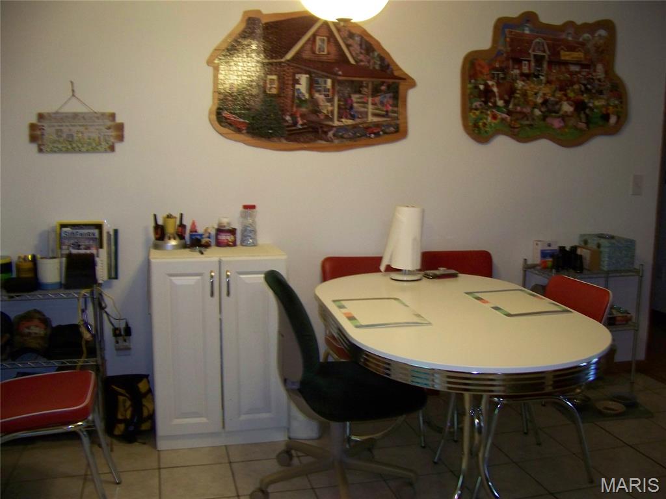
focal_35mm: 36
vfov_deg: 39.7
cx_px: 333
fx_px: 693
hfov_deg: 51.4
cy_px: 250
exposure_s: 1/30
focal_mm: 5.85
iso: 200
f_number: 2.8
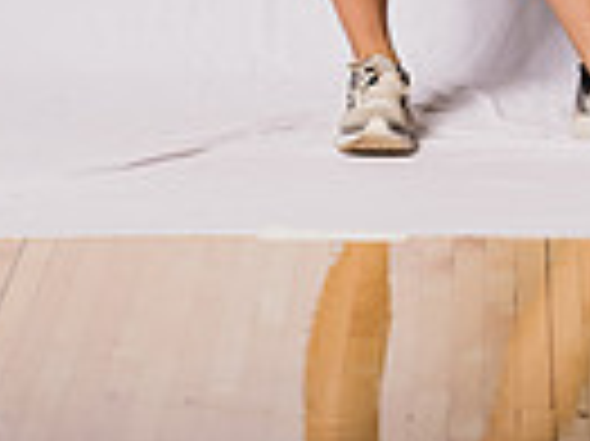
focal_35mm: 334
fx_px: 5688
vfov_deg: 4.4
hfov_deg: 5.9
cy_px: -558
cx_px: 392
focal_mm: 101
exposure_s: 1/125
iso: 400
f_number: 7.1
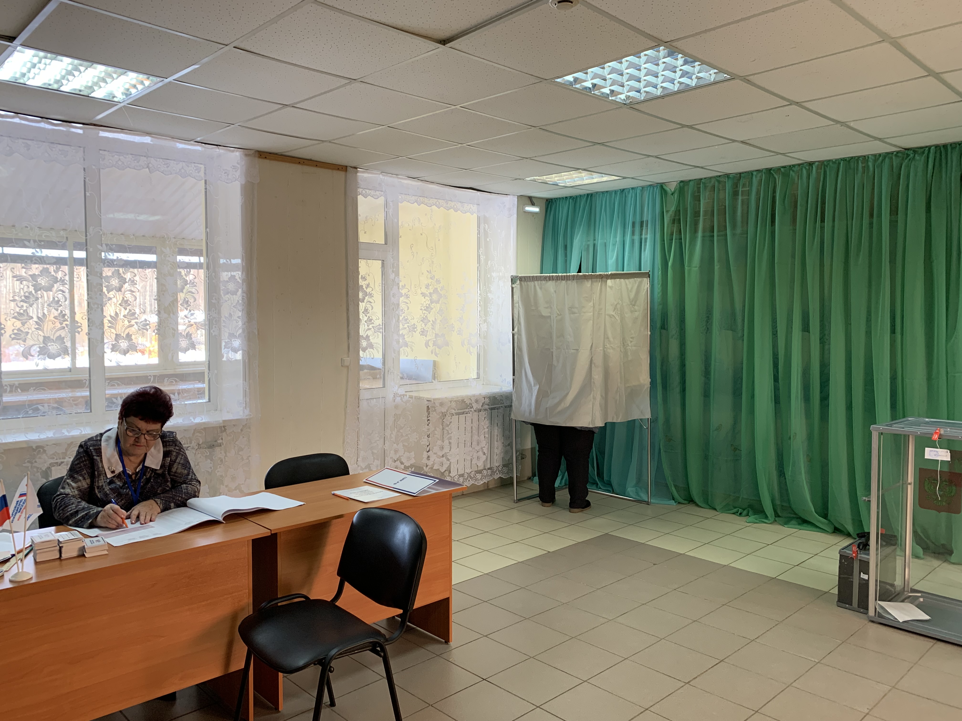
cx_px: 481
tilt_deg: -2.9
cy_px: 360
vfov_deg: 53.1
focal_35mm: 26
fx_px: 723
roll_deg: +0.5
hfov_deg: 67.3
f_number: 1.8
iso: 64
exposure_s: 1/50
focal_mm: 4.25
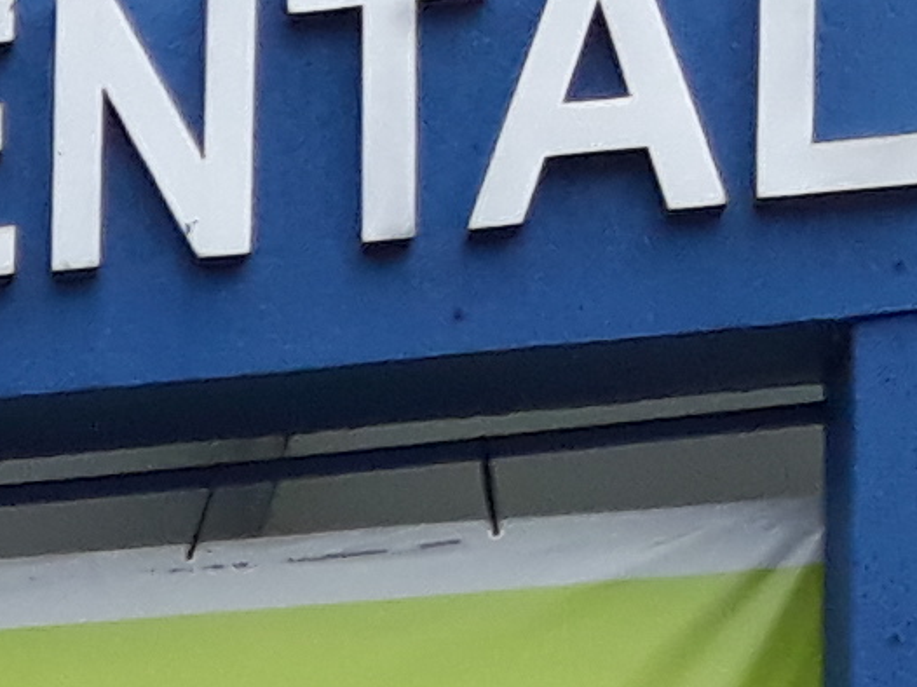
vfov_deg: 6.3
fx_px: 5613
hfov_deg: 7.8
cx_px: -2089
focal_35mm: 212
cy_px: 2270
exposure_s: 1/1021
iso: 40
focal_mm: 3.6
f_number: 1.9
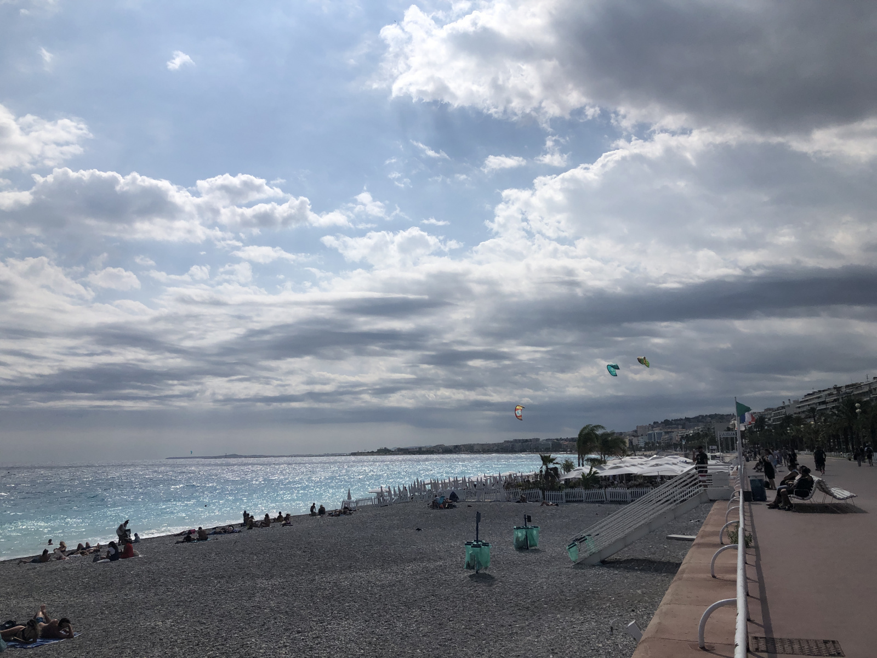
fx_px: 709
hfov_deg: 63.4
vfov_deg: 49.7
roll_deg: -0.8
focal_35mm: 28
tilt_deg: +10.4
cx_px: 438
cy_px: 329
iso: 25
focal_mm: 3.99
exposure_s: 1/12048
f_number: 1.8
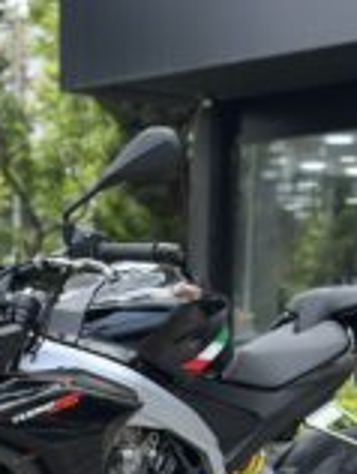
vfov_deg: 17.0
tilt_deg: -4.6
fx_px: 1550
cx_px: 90
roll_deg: -0.6
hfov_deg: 13.1
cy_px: 488
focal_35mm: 113
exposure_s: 1/779
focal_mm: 6.86
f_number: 1.78
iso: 80
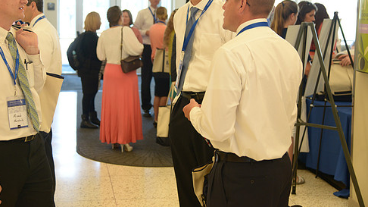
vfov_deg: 18.5
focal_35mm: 65
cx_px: 154
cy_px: 67
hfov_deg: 32.3
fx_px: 634
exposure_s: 1/60
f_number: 4
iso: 800
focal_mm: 52
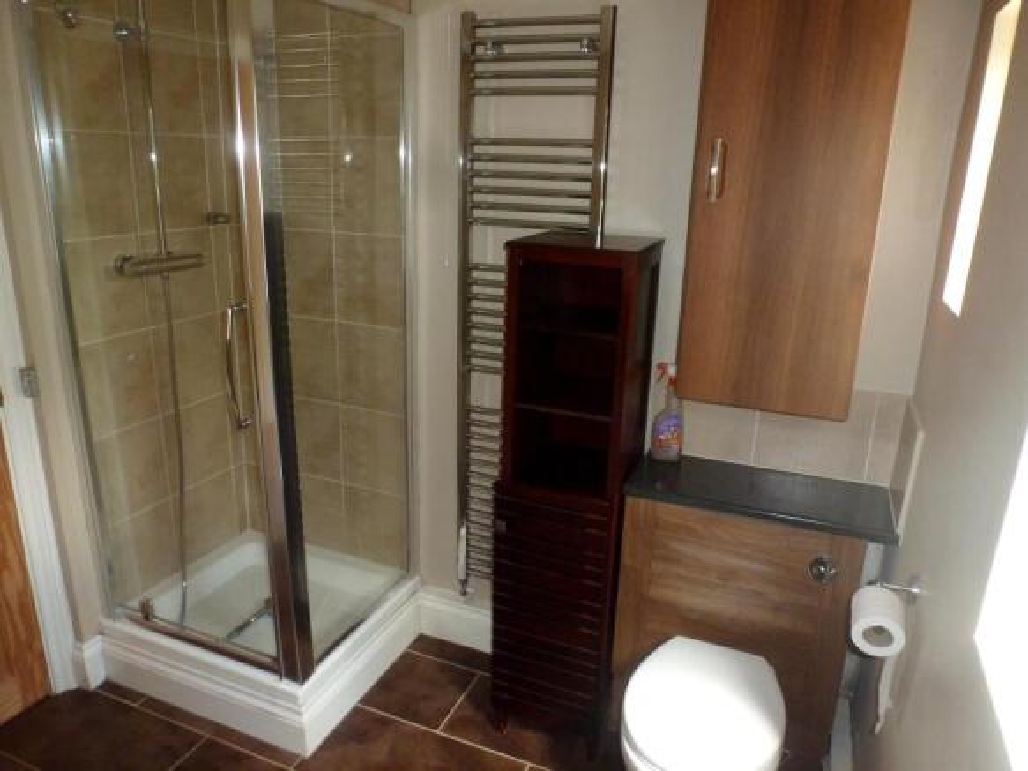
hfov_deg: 71.6
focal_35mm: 24
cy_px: 386
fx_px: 713
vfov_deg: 56.8
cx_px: 514
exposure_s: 1/60
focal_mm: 4.3
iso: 320
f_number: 3.3
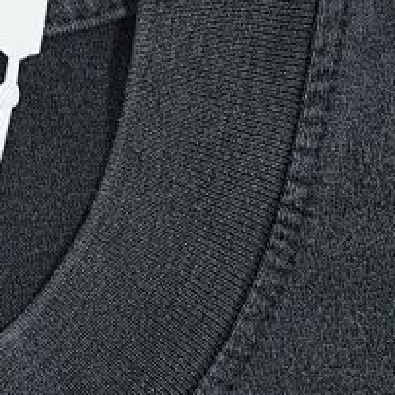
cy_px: 258
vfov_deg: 14.9
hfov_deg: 13.9
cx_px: -206
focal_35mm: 117
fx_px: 1510
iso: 1600
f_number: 10
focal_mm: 35
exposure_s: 1/100
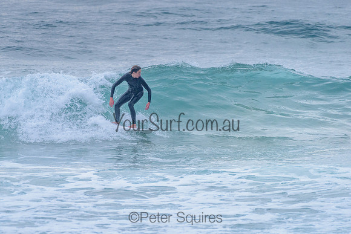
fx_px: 5976
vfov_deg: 2.2
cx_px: 136
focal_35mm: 613
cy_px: 106
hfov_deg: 3.4
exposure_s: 1/2000
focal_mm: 500
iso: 1400
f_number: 5.6
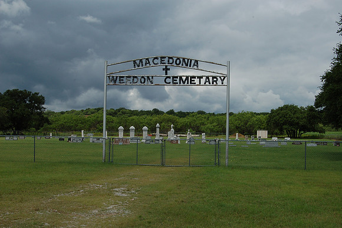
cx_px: 171
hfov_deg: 41.1
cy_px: 114
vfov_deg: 28.0
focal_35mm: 48
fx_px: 456
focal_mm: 32
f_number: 20
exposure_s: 1/200
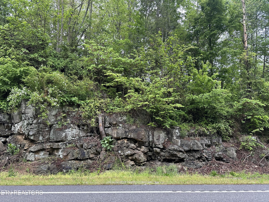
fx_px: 187
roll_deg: -2.0
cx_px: 134
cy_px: 101
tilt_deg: +11.3
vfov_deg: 56.8
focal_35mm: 24
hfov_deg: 71.6
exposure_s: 1/121
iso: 200
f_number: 1.78
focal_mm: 6.86
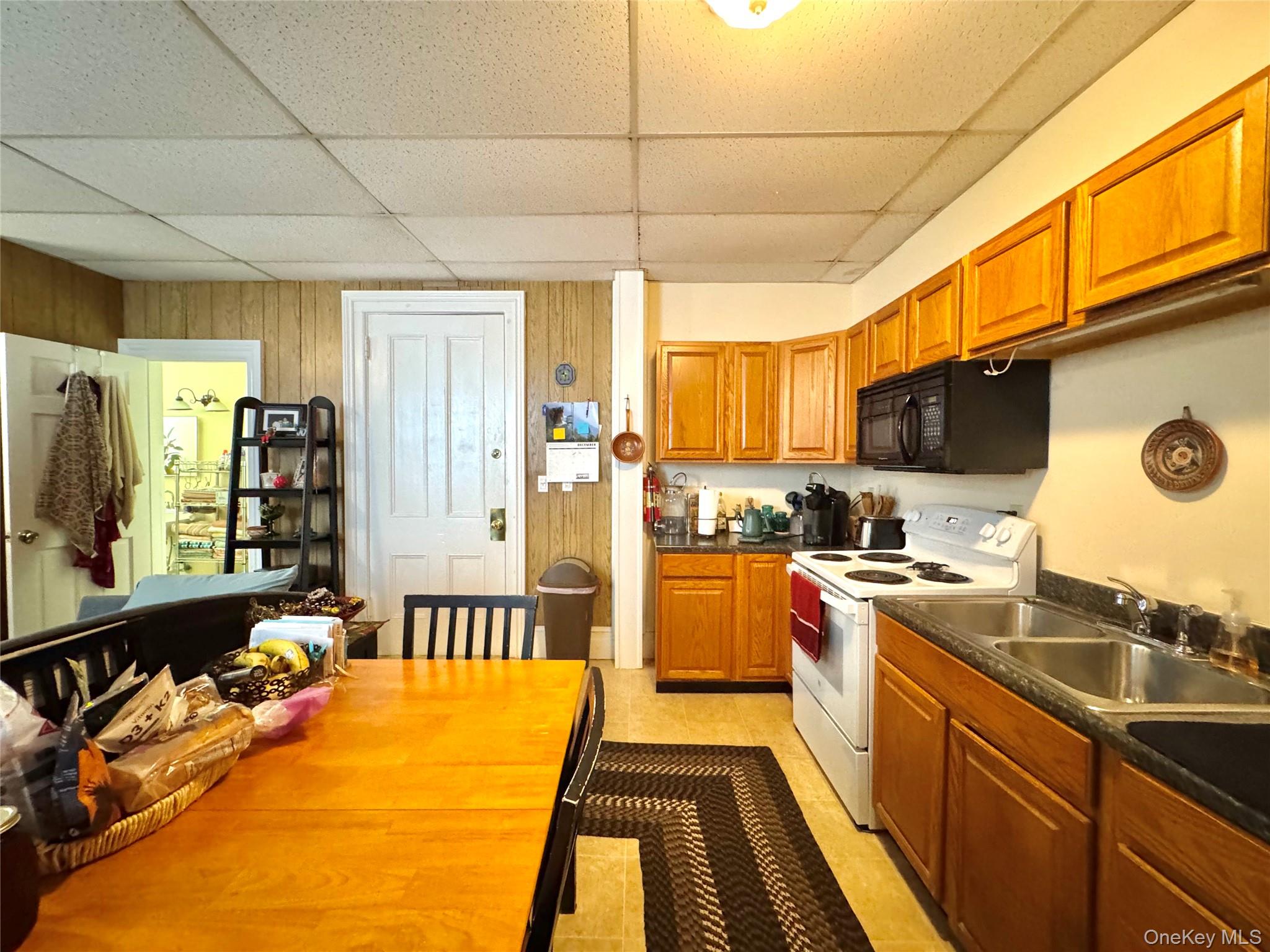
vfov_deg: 85.7
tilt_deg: -2.4
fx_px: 514
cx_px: 635
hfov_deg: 102.1
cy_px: 476
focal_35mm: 14
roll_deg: -0.1
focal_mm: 2.22
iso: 800
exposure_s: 1/40
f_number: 2.2
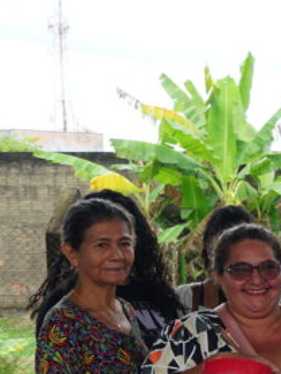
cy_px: 404
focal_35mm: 121
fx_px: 1305
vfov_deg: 15.9
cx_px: 638
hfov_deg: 10.8
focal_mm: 23
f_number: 5
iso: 100
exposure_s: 1/160
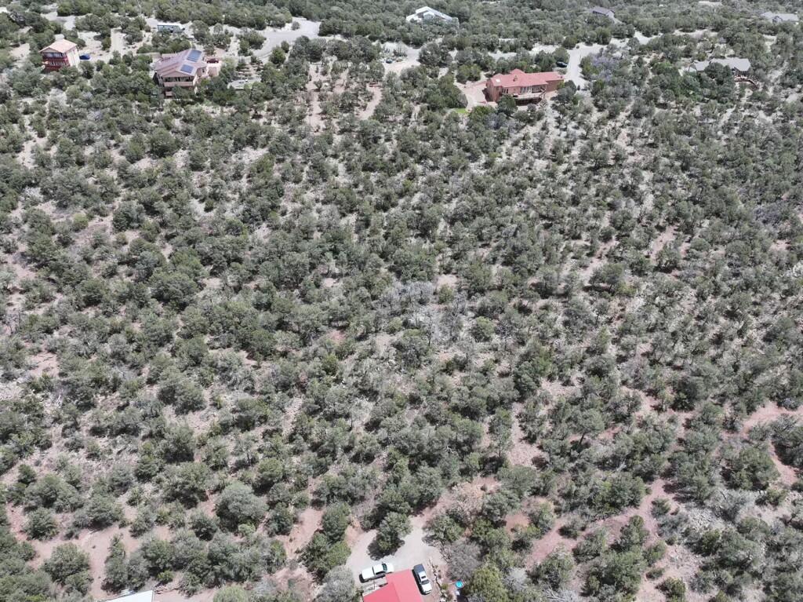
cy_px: 301
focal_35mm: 24
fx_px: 556
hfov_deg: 71.6
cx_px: 402
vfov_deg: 56.8
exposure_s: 1/1250
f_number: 2.8
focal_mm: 12.29
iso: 100
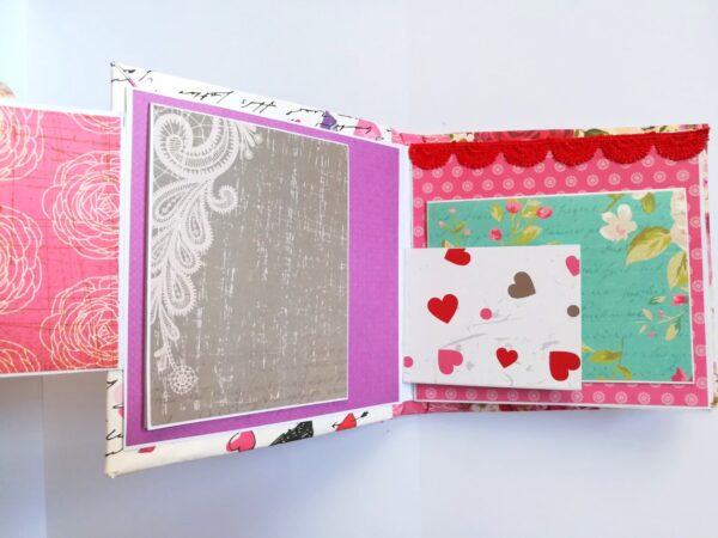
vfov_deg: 53.1
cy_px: 269
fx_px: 539
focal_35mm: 26
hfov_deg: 67.3
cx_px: 359
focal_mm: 3.83
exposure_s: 1/33.3
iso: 80
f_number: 2.2
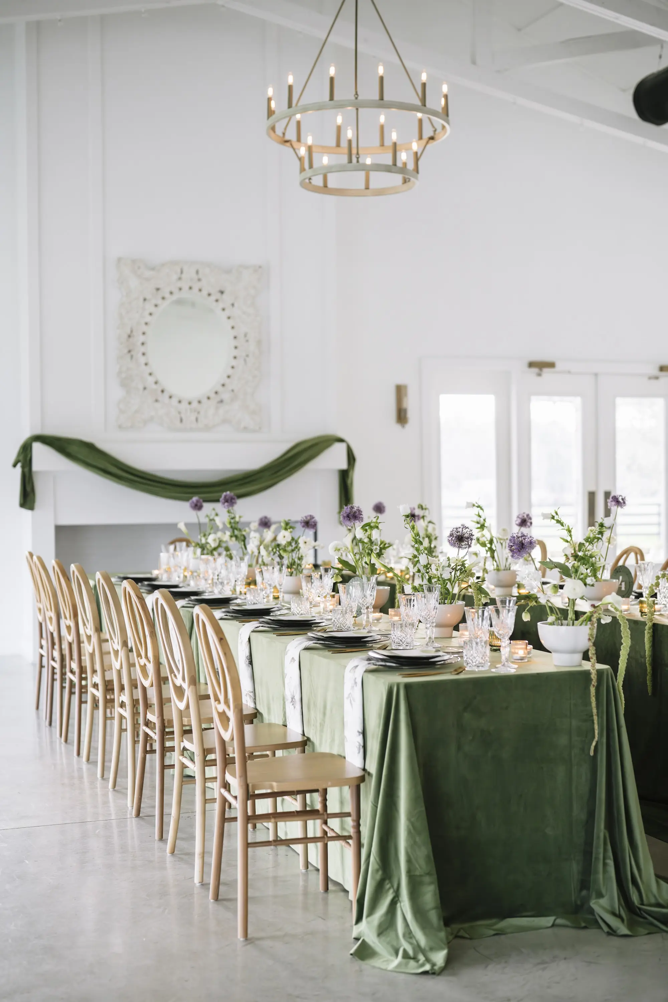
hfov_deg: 27.0
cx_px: 334
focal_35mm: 50
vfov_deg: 39.6
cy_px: 501
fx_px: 1392
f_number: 2
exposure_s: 1/500
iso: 1600
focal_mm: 50
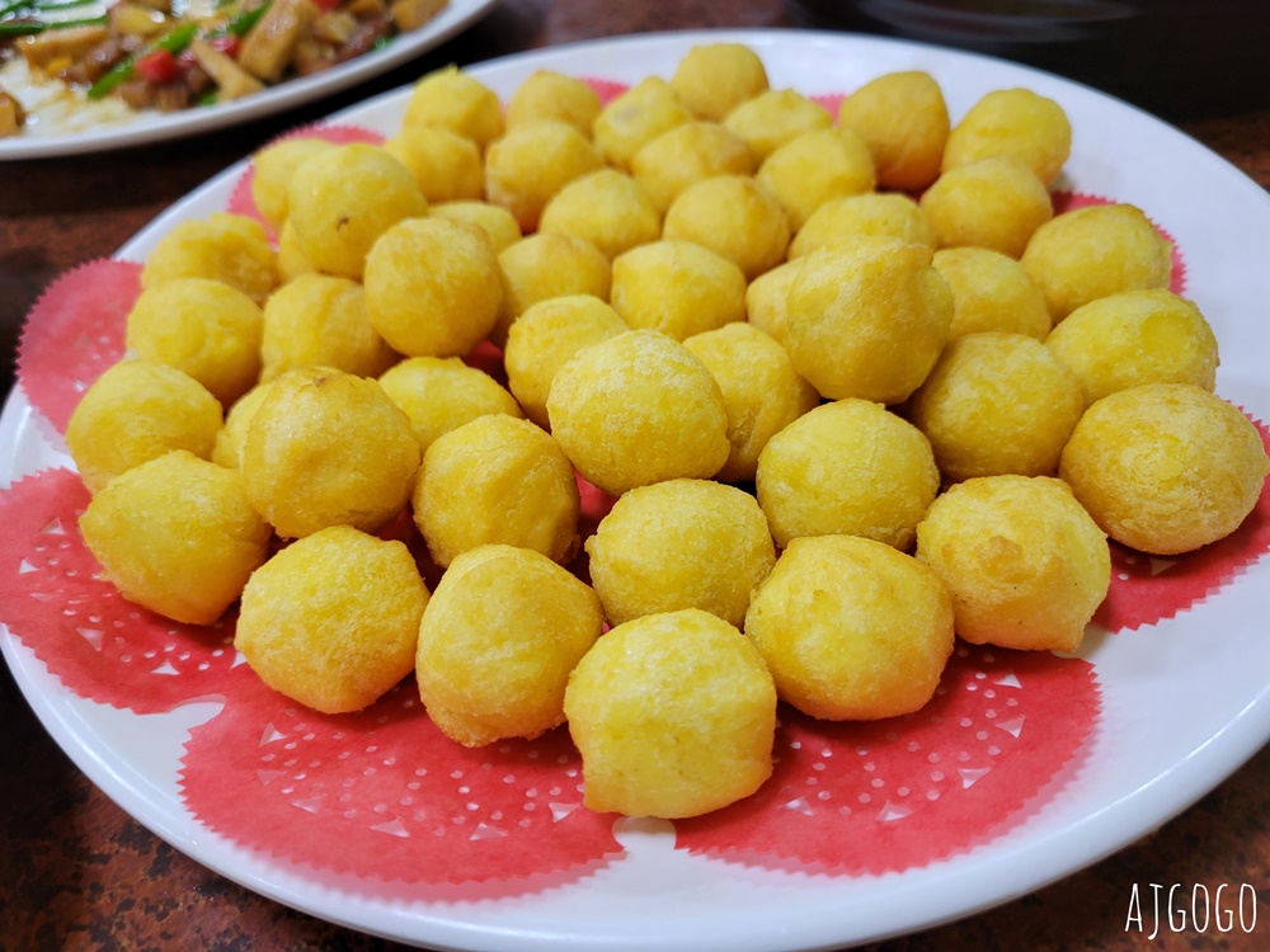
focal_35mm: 26
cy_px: 476
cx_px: 635
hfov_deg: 67.3
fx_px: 954
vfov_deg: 53.1
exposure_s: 1/40
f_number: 1.8
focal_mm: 5.4
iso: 200
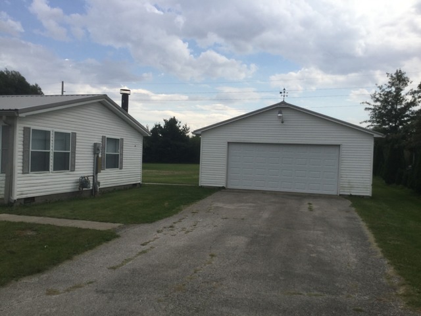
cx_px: 210
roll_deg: -2.3
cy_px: 158
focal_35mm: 31
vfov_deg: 45.4
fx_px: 377
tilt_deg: +0.8
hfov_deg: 58.4
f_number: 2.4
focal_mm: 3.3
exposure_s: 1/905
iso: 25
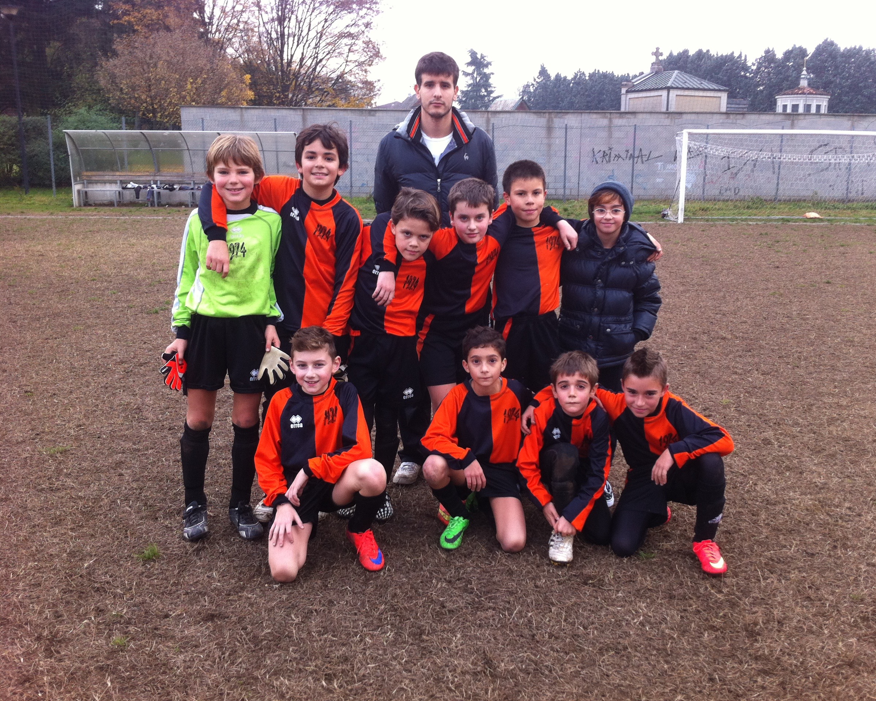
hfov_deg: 49.0
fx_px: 959
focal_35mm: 37
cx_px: 468
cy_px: 354
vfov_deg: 40.1
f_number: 2.8
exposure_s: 1/50
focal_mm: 3.85
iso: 80
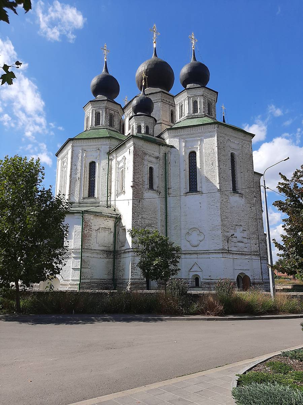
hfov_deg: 51.4
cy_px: 202
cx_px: 152
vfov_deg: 65.3
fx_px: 315
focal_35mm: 27
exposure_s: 1/2558
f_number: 1.7
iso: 40
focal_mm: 3.93
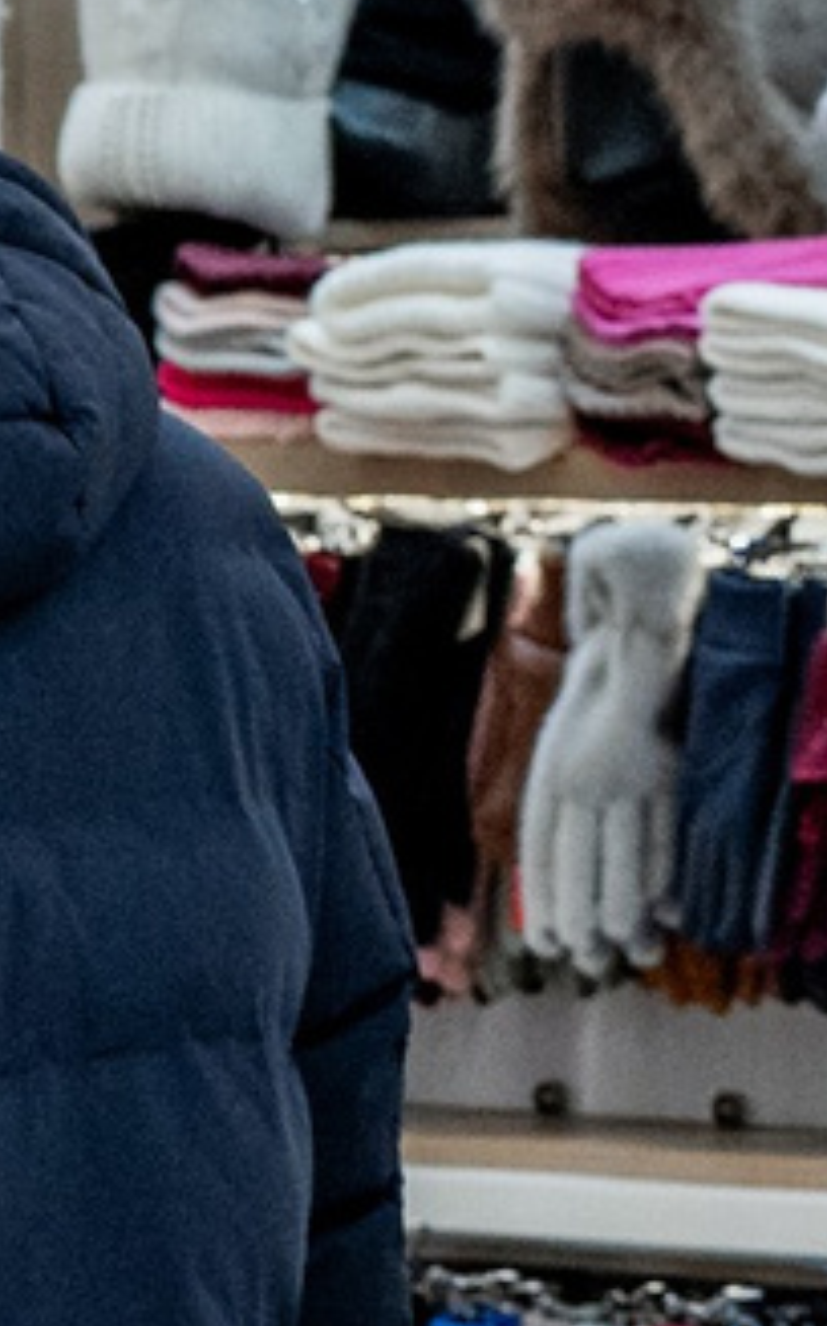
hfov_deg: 2.2
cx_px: 1901
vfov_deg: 3.5
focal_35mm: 599
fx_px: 21629
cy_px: 152
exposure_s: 1/320
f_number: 4.5
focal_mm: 75
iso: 1250
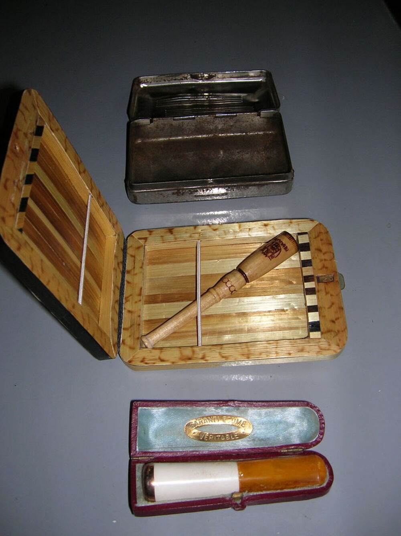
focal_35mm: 34
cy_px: 268
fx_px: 526
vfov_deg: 54.0
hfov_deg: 41.7
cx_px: 200
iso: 50
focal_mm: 5.7
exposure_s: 1/60.1
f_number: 2.9
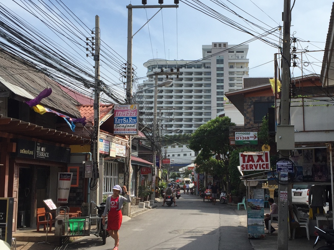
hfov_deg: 41.9
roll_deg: -0.7
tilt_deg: +5.6
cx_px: 202
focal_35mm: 45
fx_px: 434
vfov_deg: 32.1
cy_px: 140
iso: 32
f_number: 2.2
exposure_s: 1/2475
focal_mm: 4.15
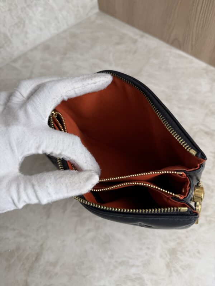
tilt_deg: -58.6
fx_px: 199
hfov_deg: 56.8
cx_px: 108
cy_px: 143
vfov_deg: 71.6
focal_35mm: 24
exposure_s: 1/120
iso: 64
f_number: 1.78
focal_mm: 6.76
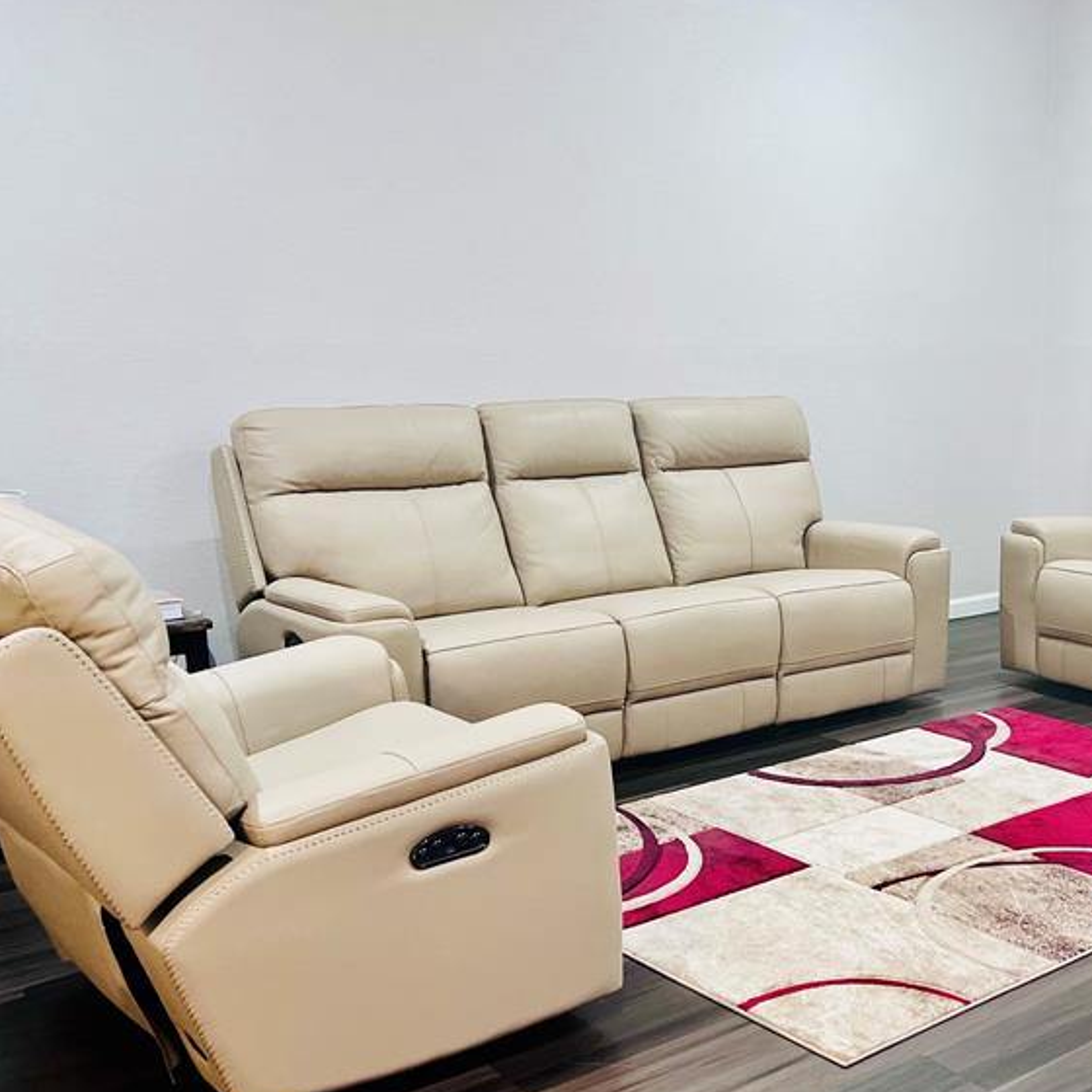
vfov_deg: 40.0
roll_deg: -1.3
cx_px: 934
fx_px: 1499
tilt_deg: -12.1
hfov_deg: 37.9
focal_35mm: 42
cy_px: 614
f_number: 1.5
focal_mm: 5.7
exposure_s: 1/60
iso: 320
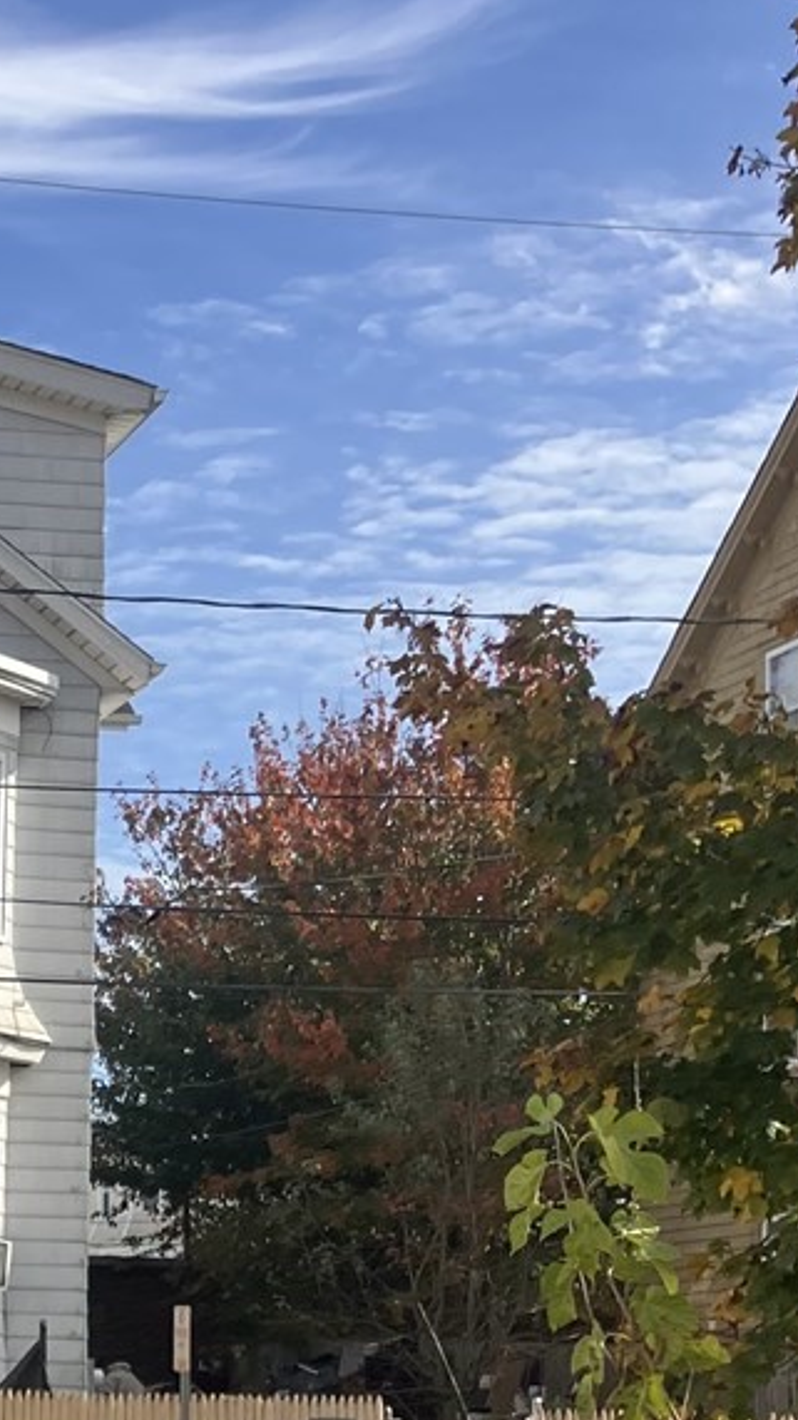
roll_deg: -1.3
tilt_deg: +3.5
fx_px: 3086
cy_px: 1303
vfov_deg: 25.1
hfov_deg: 13.7
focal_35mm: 82
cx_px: -477
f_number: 1.8
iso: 32
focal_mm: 3.99
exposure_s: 1/1869
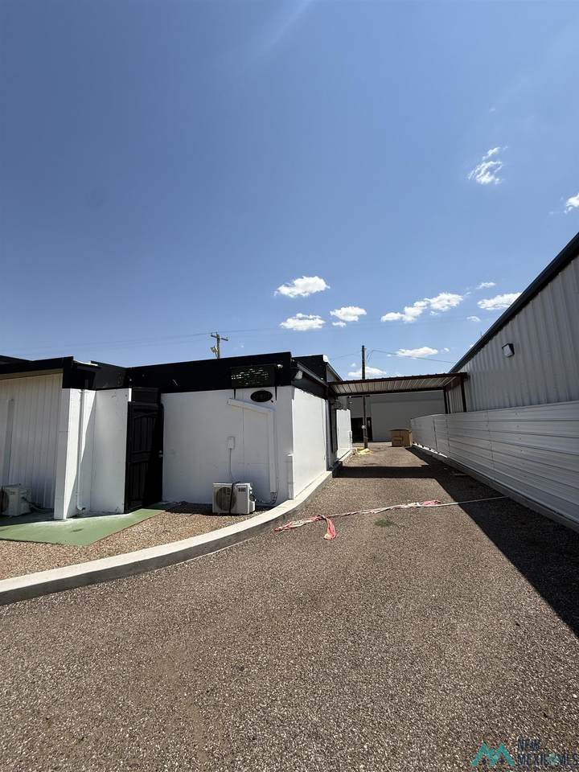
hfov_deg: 85.7
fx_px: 312
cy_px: 386
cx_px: 290
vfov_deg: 102.1
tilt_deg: +7.3
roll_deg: +1.2
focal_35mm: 14
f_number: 2.2
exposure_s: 1/3460
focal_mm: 2.22
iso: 50
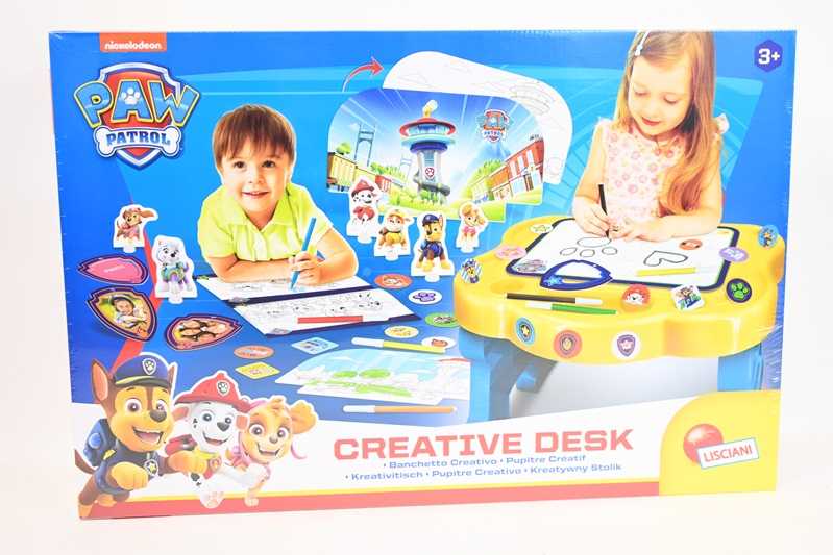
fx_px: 955
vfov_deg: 32.5
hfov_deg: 47.1
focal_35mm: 41
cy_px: 278
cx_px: 416
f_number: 4.5
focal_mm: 27.5
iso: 500
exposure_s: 1/125
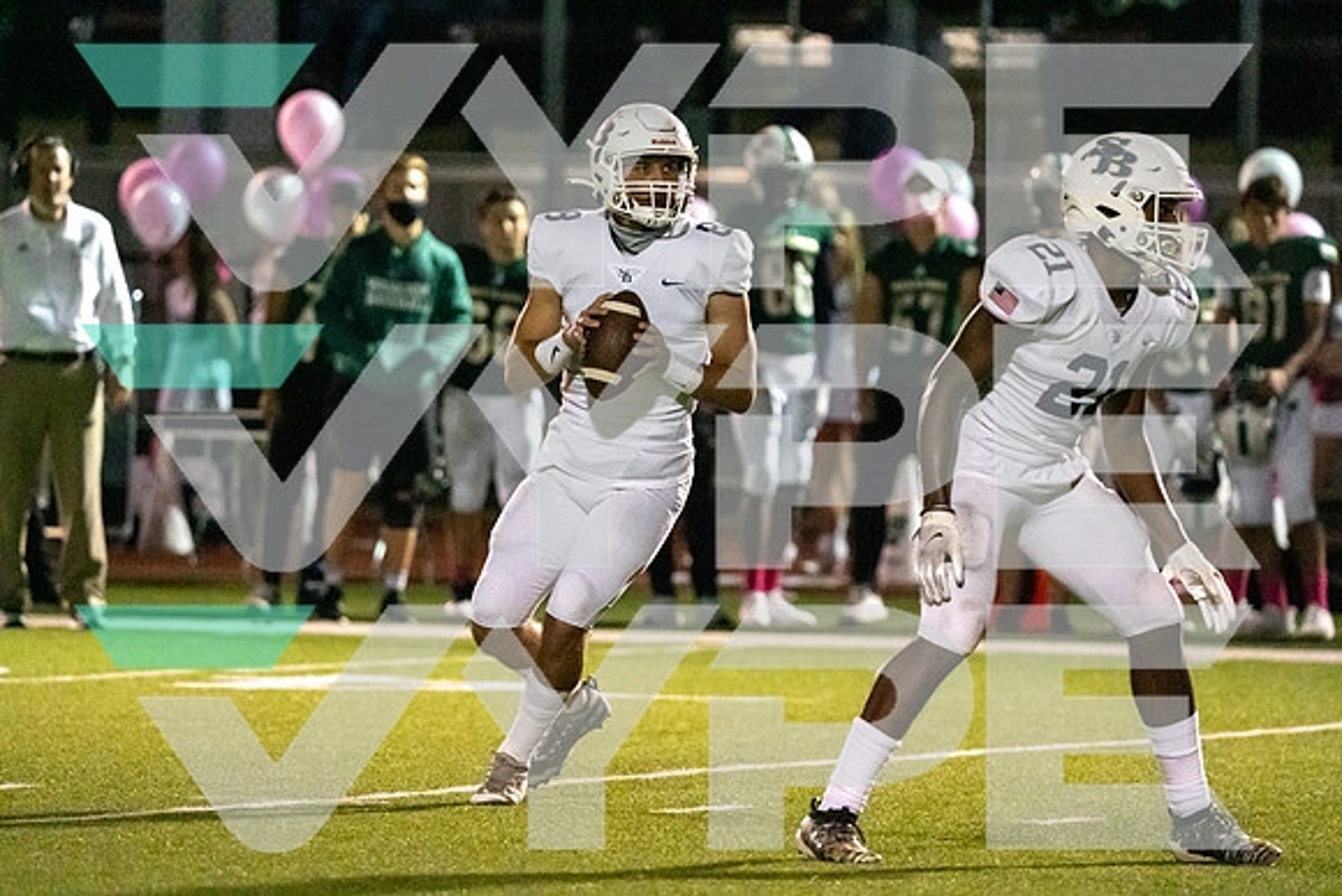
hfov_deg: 5.2
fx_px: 14802
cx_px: 671
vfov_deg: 3.5
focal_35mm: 397
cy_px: 448
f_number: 6.3
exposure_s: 1/1600
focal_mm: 397
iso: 16000
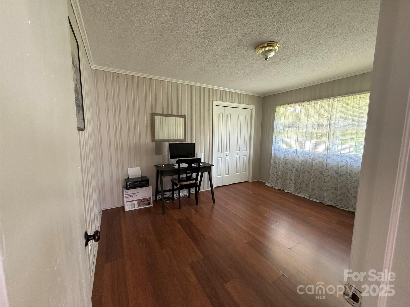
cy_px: 154
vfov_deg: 85.7
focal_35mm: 14
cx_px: 205
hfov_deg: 102.1
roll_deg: -0.7
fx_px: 166
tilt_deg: -6.8
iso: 320
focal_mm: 2.22
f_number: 2.2
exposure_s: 1/99
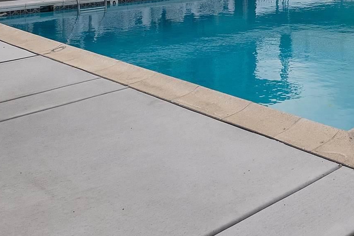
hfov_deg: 37.1
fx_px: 492
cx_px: 318
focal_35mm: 50
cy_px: -125
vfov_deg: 22.0
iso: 500
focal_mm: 14
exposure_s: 1/2000
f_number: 6.3
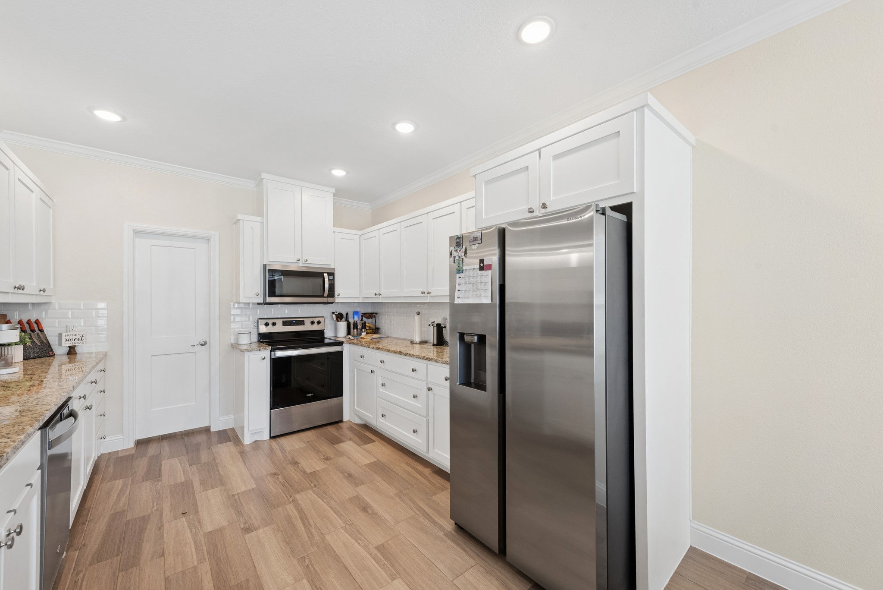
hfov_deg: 104.2
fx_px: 343
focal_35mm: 14
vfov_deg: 81.3
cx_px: 442
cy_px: 295
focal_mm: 14
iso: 400
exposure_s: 1/25
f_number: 8
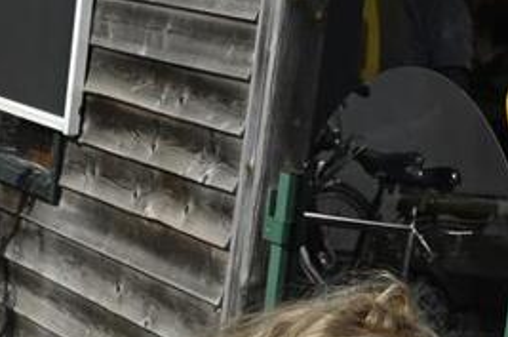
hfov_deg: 13.7
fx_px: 1887
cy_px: 498
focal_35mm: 134
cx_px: 906
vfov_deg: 9.9
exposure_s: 1/500
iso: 200
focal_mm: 36
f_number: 9
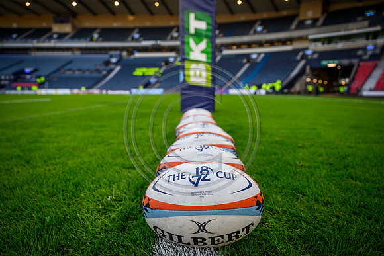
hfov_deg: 73.7
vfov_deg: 53.2
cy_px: 128
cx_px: 192
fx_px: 256
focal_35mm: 24
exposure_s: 1/500
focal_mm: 24
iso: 500
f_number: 3.5
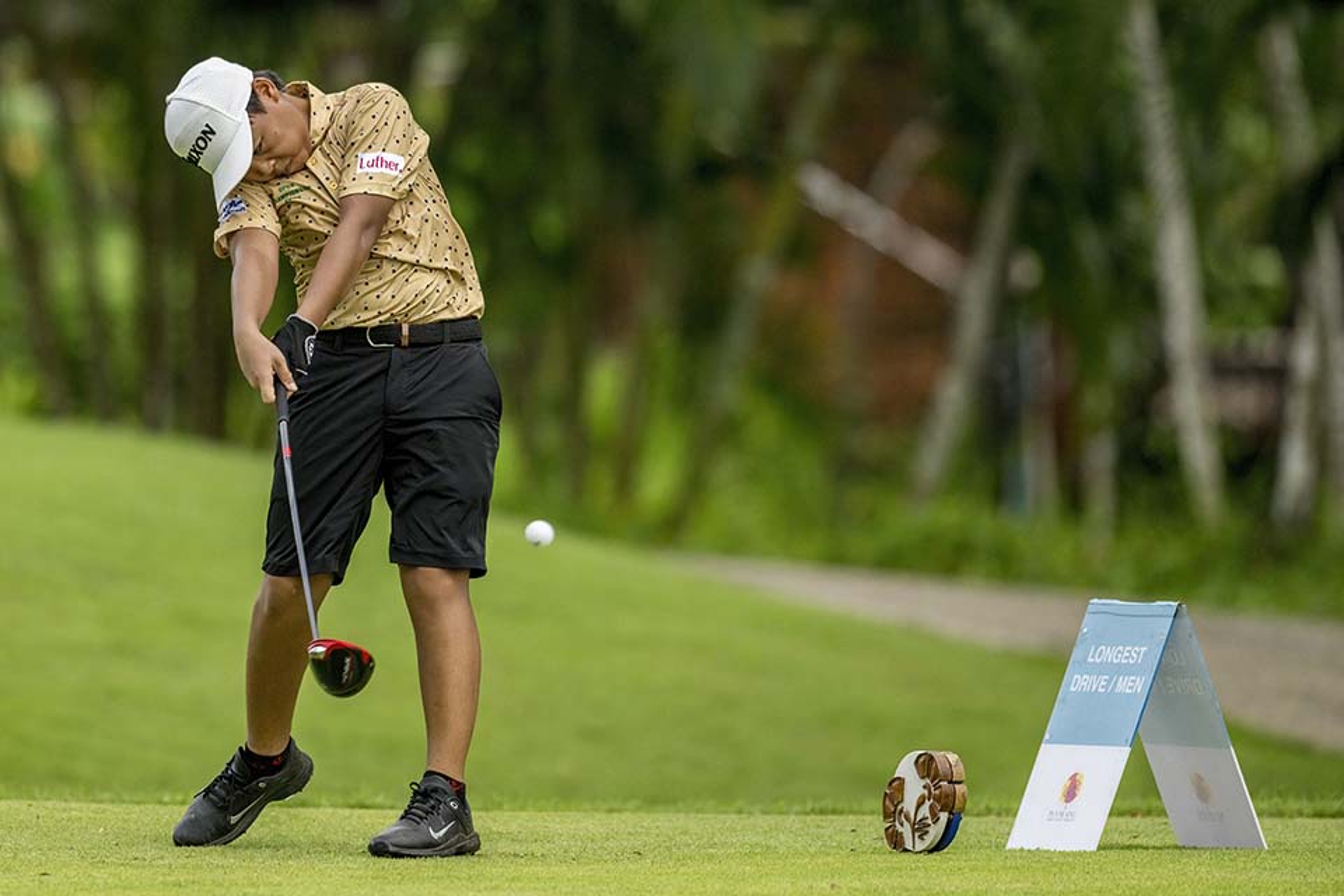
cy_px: 448
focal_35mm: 400
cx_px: 672
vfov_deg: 3.4
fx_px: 14932
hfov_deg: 5.2
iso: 1800
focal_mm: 400
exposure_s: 1/5000
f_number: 3.5
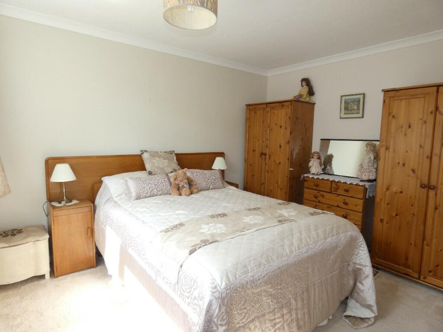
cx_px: 222
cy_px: 166
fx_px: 256
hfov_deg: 81.7
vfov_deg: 66.0
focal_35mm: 20
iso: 200
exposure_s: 1/200
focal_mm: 3.6
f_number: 2.8
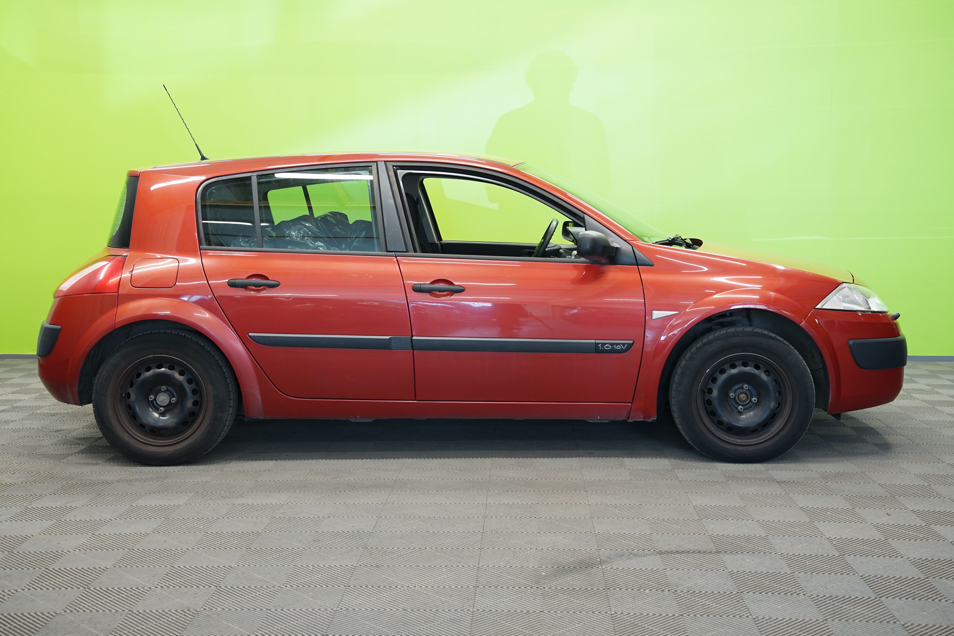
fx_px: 1166
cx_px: 477
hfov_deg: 44.5
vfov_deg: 30.5
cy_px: 318
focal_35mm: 44
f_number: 5
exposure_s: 1/15
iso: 500
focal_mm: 44
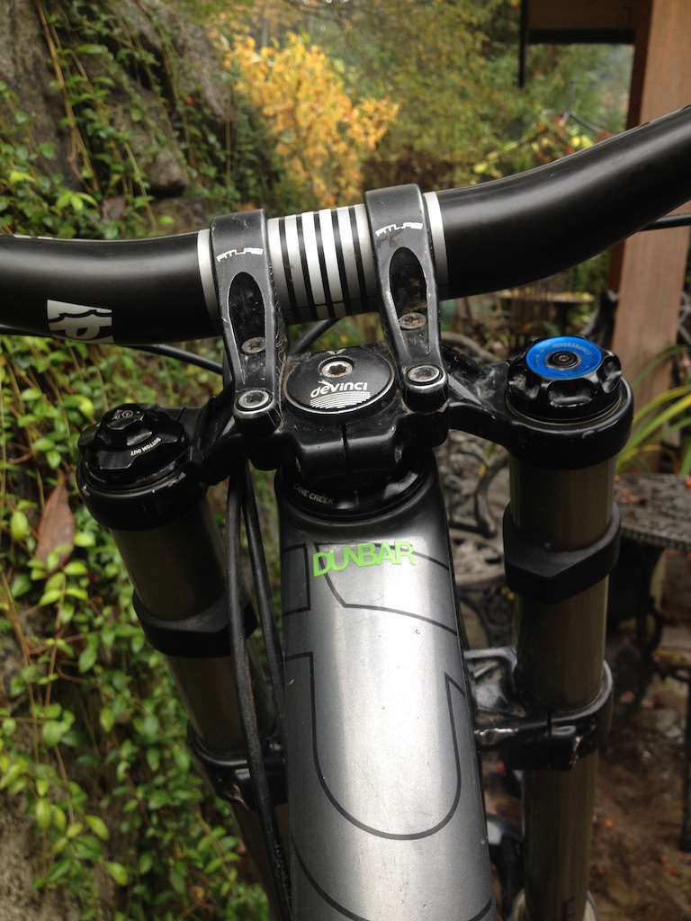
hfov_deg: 40.7
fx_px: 932
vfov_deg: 52.6
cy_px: 460
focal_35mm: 35
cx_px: 346
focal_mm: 4.28
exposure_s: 1/30
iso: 50
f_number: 2.4
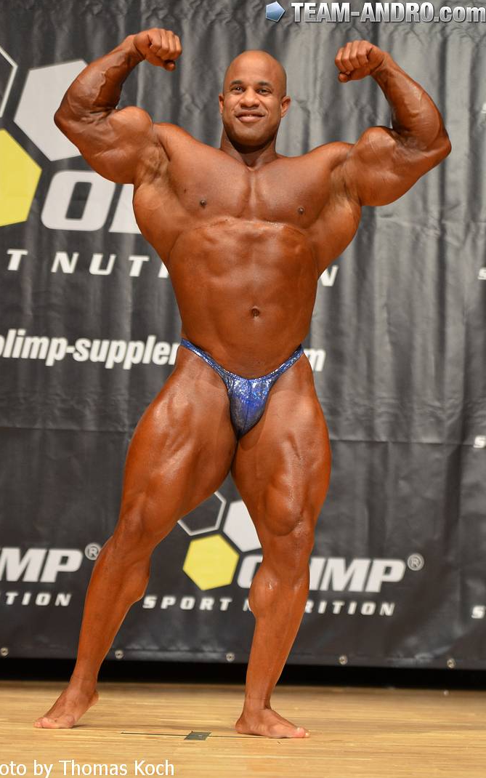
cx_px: 234
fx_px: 2447
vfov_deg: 18.0
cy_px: 389
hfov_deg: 11.3
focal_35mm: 116
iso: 800
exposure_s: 1/80
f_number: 2.8
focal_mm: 75
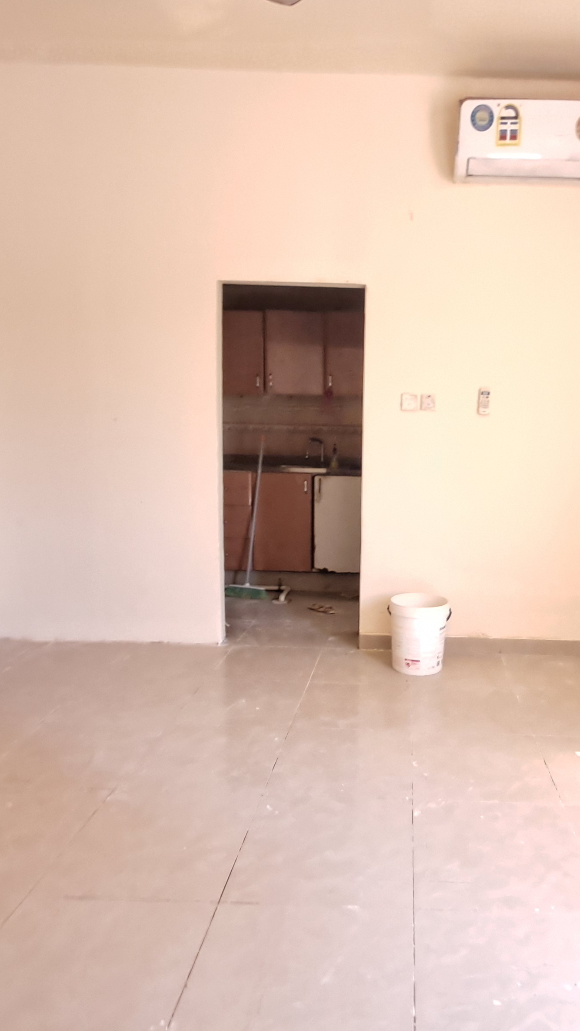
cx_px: 400
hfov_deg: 46.7
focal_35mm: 24
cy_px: 529
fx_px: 656
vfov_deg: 76.3
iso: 125
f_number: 2.2
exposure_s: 1/40
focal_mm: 1.64
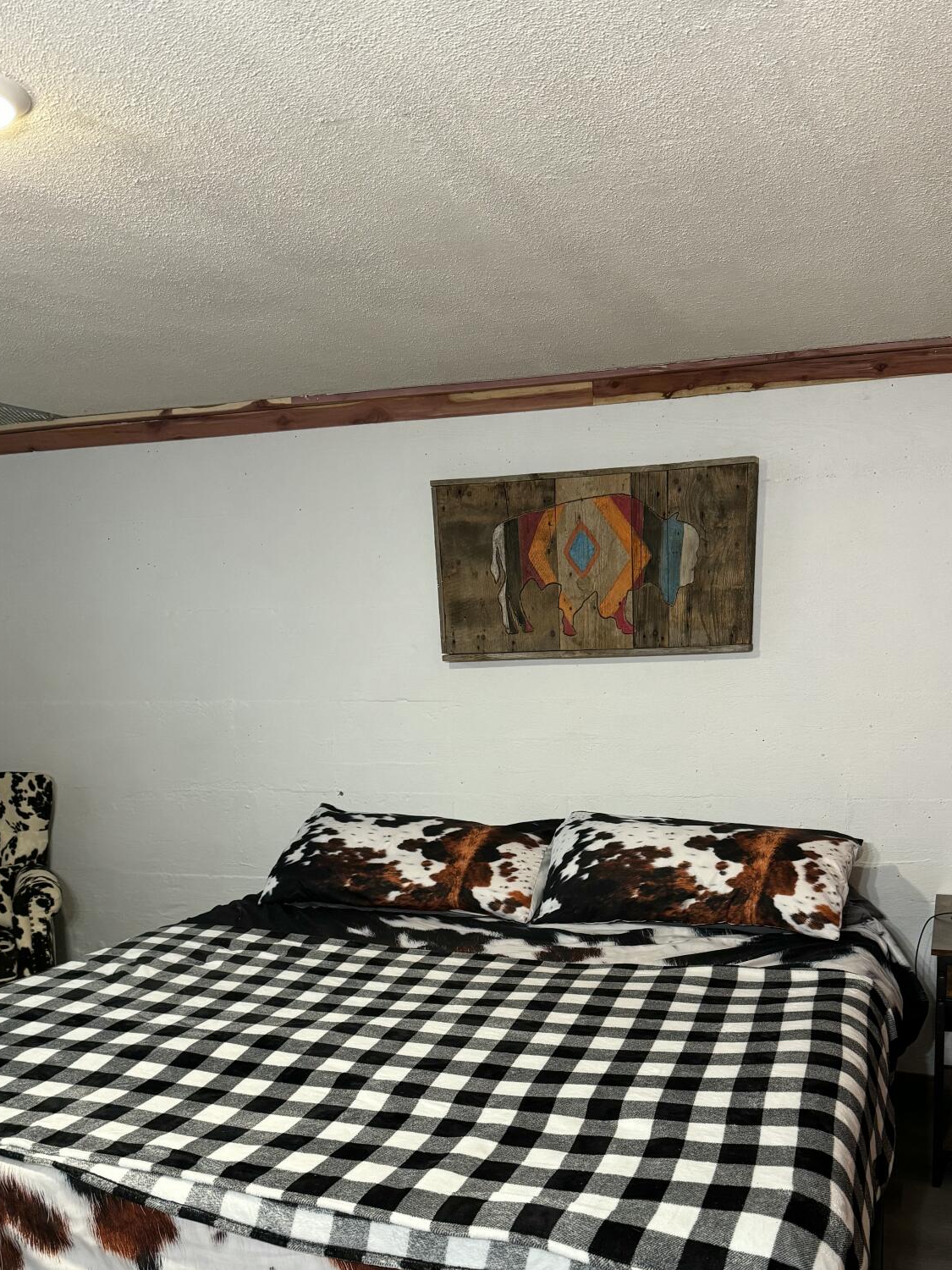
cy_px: 831
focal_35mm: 32
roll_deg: +1.6
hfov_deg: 43.9
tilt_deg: -9.5
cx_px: 571
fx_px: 1173
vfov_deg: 55.8
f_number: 1.78
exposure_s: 1/60
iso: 400
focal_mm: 6.76
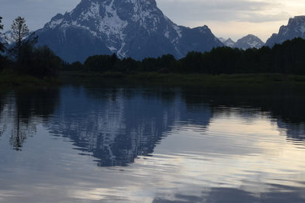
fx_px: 980
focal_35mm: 116
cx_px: 168
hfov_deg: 17.7
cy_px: 75
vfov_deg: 11.8
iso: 400
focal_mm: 55
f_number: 7.1
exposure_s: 1/320
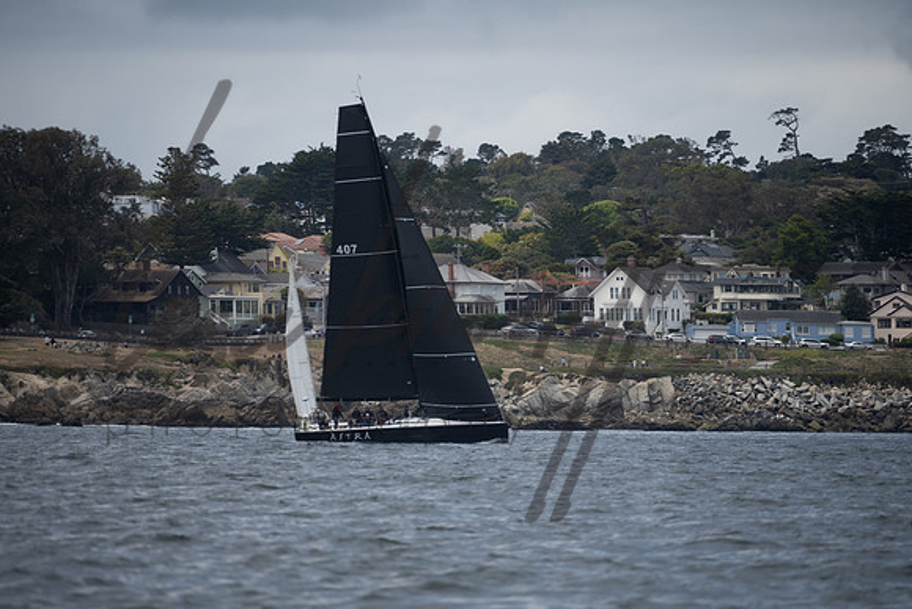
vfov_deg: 3.4
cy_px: 304
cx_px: 456
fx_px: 10135
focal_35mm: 400
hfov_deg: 5.2
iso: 500
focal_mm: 400
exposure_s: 1/1600
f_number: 8
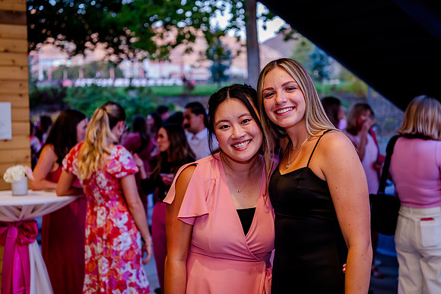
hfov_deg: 38.2
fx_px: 637
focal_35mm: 52
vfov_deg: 26.0
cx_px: 220
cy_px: 147
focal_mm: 52
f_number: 3.5
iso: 1600
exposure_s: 1/160
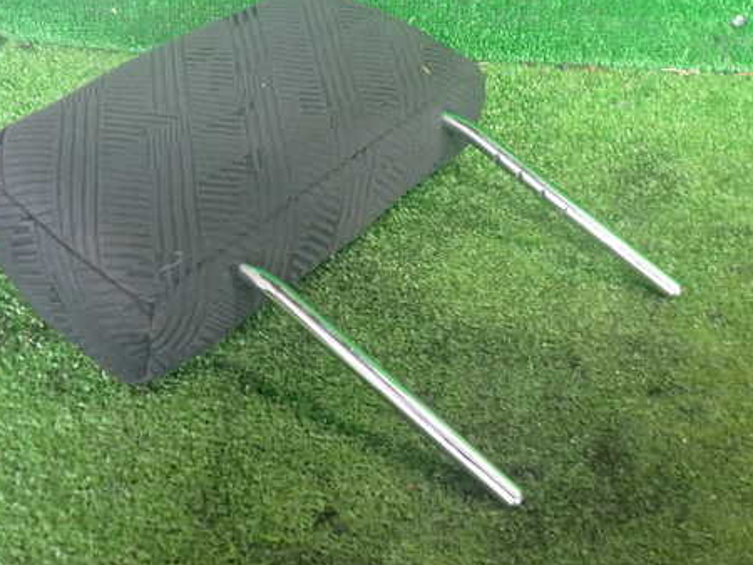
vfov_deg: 36.0
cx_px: 400
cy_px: 264
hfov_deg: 46.7
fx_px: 871
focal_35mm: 40
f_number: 2.3
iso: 400
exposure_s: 1/30
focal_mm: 5.4
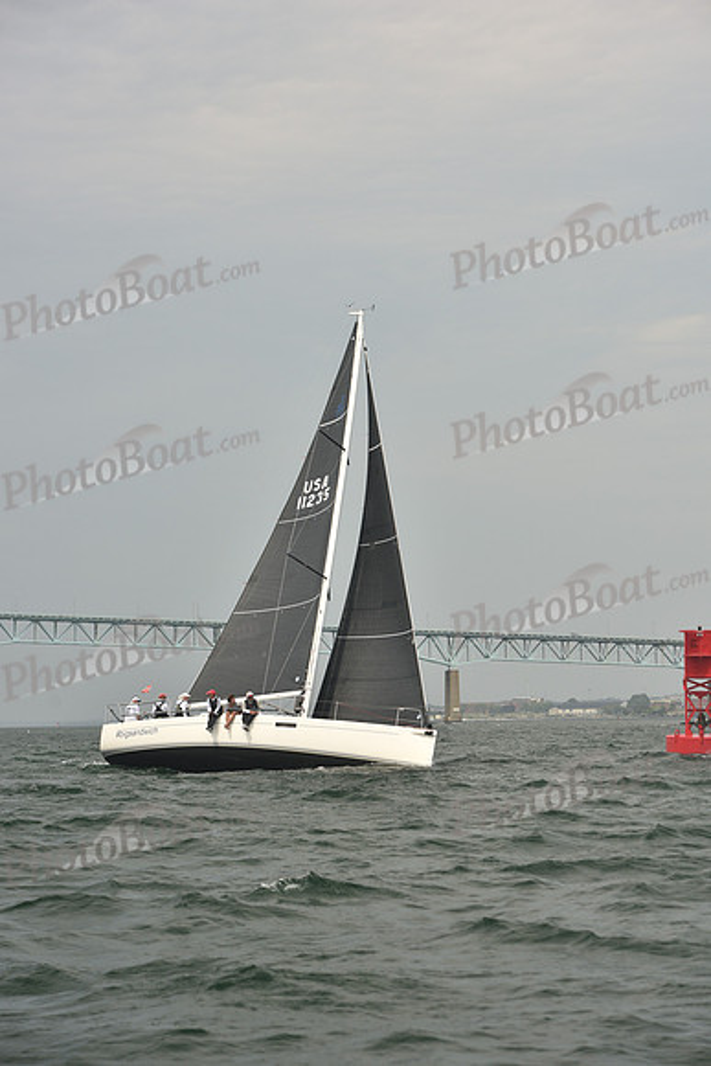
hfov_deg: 14.4
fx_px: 2812
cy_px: 533
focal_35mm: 95
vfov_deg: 21.5
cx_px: 356
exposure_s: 1/500
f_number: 5.6
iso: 250
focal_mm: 95
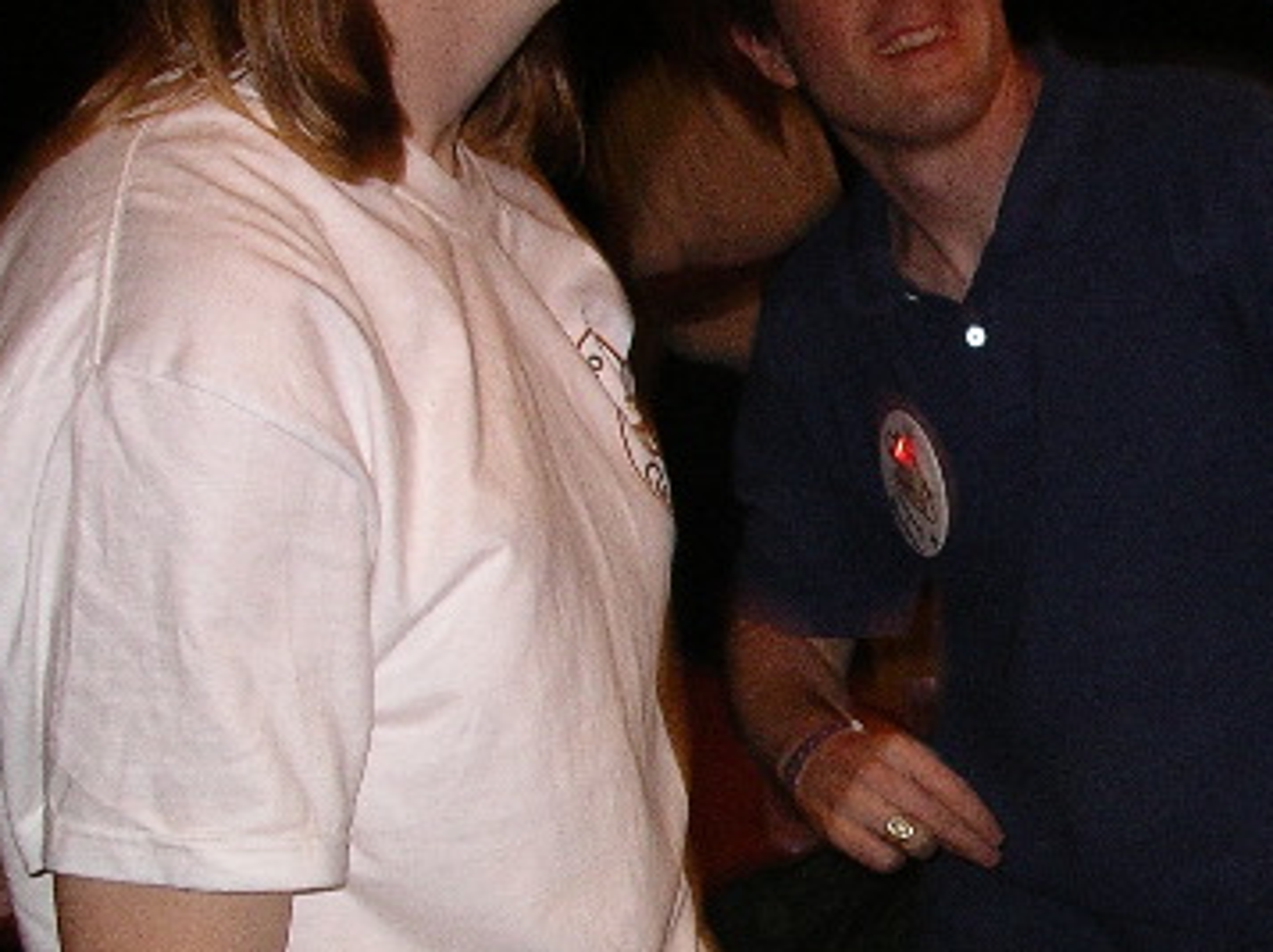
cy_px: 635
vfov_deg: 17.7
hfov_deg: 22.4
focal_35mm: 83
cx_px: 1376
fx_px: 3049
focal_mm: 7.8
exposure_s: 1/40
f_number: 2.8
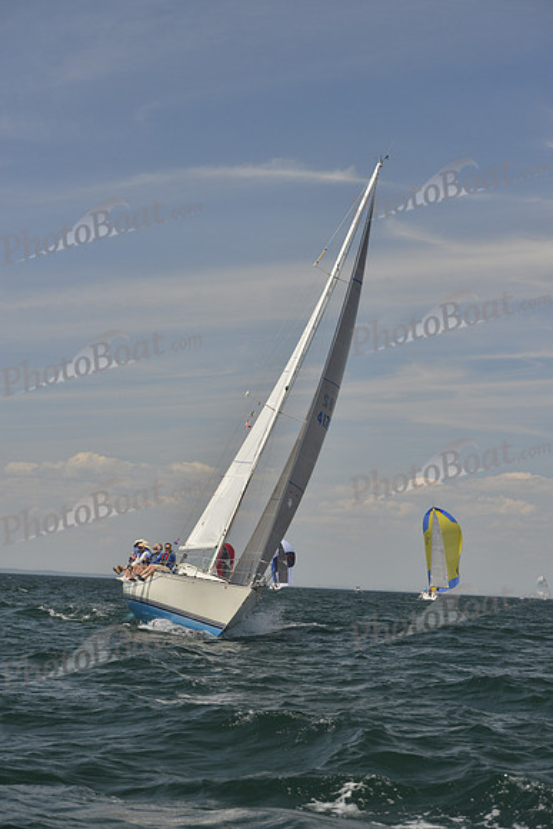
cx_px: 276
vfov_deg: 28.8
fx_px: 1612
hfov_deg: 19.5
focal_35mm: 70
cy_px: 414
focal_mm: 70
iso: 400
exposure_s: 1/800
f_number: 7.1
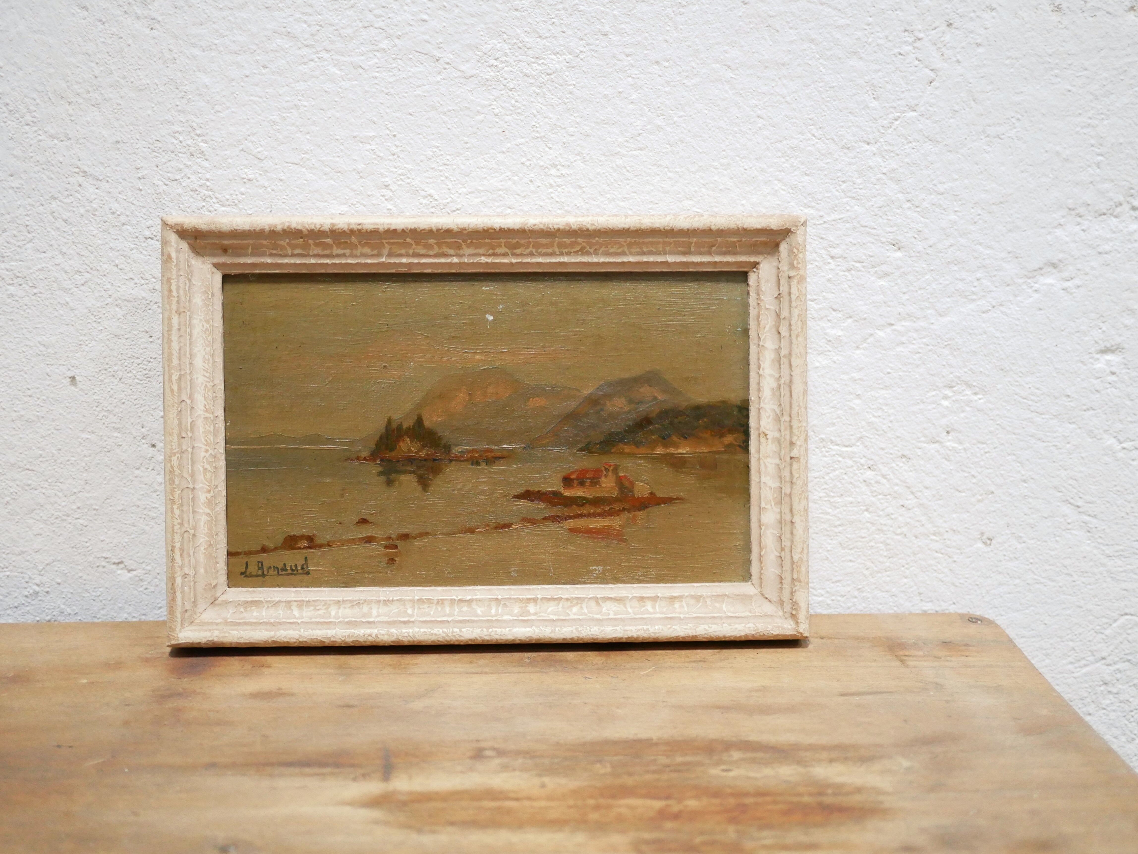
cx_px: 569
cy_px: 427
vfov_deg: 36.0
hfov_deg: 46.8
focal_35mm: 40
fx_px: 1316
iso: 1600
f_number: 1.7
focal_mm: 20
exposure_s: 1/60
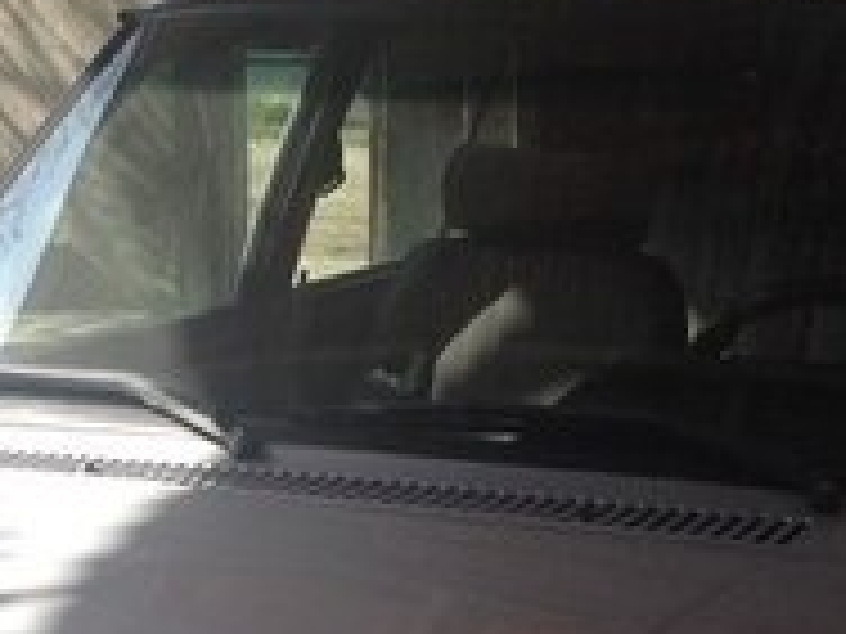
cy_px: 830
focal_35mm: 123
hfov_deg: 16.0
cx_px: 369
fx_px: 3006
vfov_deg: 11.7
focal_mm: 4.28
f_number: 2.4
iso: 50
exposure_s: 1/389
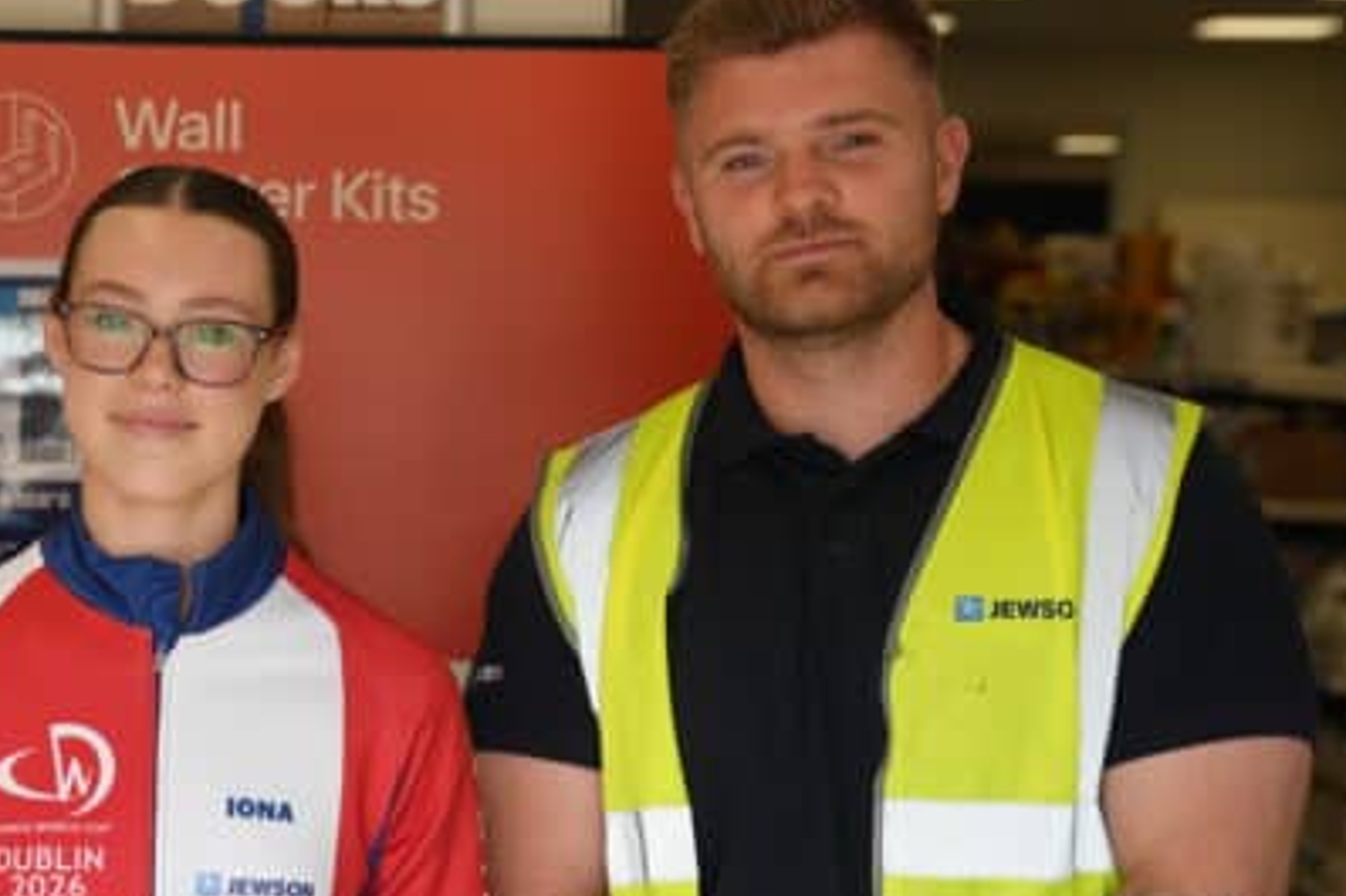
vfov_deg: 12.4
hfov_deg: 18.4
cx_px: 233
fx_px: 4111
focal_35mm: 110
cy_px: 649
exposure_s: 1/160
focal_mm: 57
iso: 160
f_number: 4
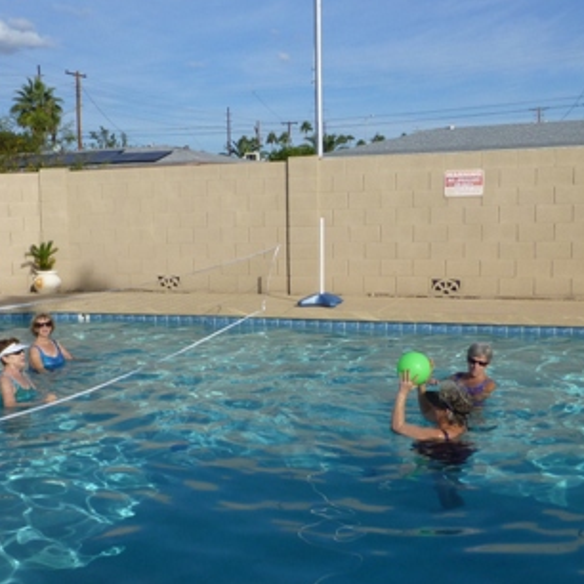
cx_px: 286
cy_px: 297
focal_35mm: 29
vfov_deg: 55.6
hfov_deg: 55.6
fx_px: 554
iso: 100
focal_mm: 4.3
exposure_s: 1/1600
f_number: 4
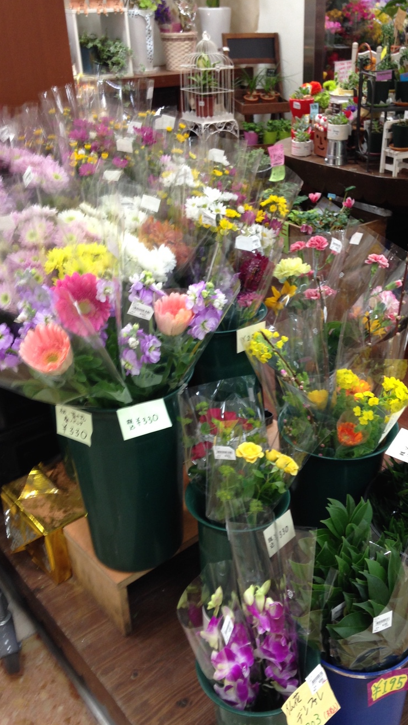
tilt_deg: -26.0
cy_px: 366
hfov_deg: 31.8
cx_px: 268
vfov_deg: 54.0
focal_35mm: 37
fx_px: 712
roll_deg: +0.2
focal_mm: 4.12
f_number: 2.4
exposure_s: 1/20
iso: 64
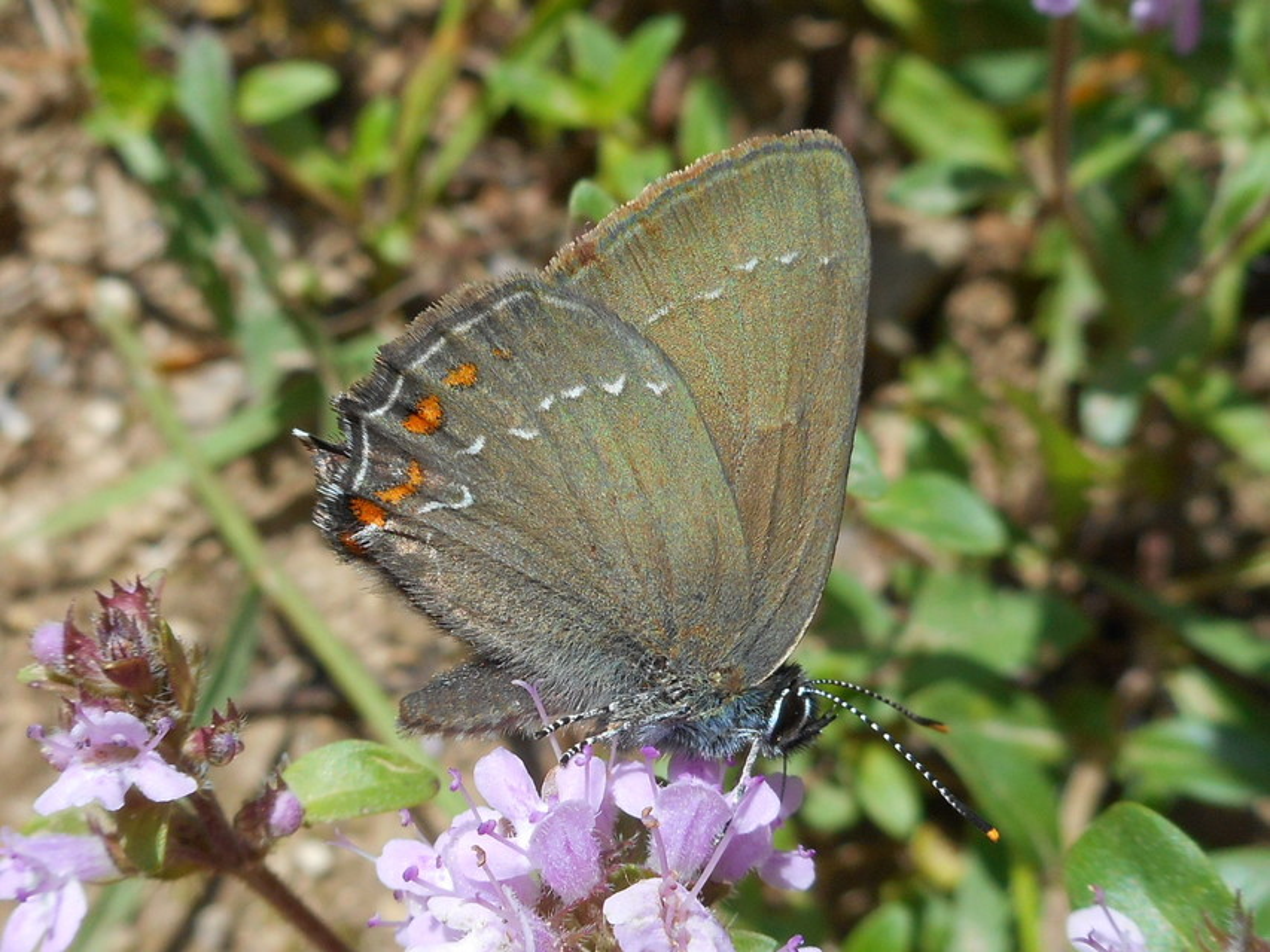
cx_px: 635
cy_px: 476
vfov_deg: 41.8
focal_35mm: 34
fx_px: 1248
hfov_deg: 54.0
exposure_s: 1/640
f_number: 4.2
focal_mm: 6
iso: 80
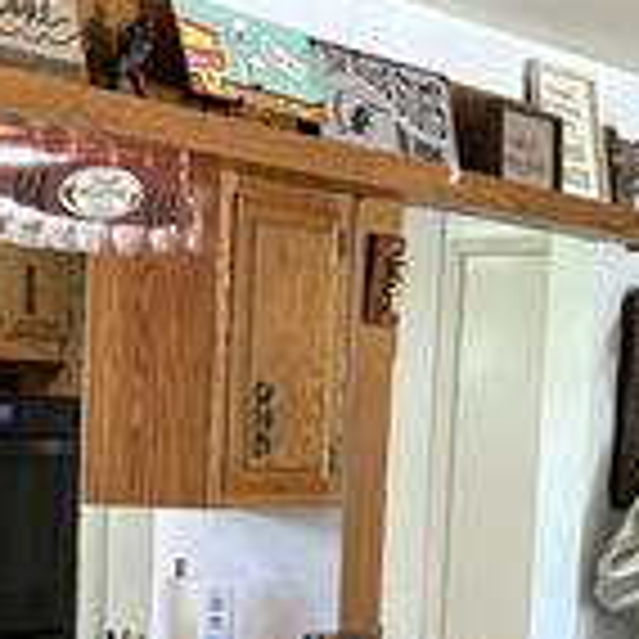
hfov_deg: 15.9
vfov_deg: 15.8
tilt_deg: -5.8
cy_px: 659
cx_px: 63
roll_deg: -1.3
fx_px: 2256
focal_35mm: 108
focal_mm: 5.96
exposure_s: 1/60
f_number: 1.6
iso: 320
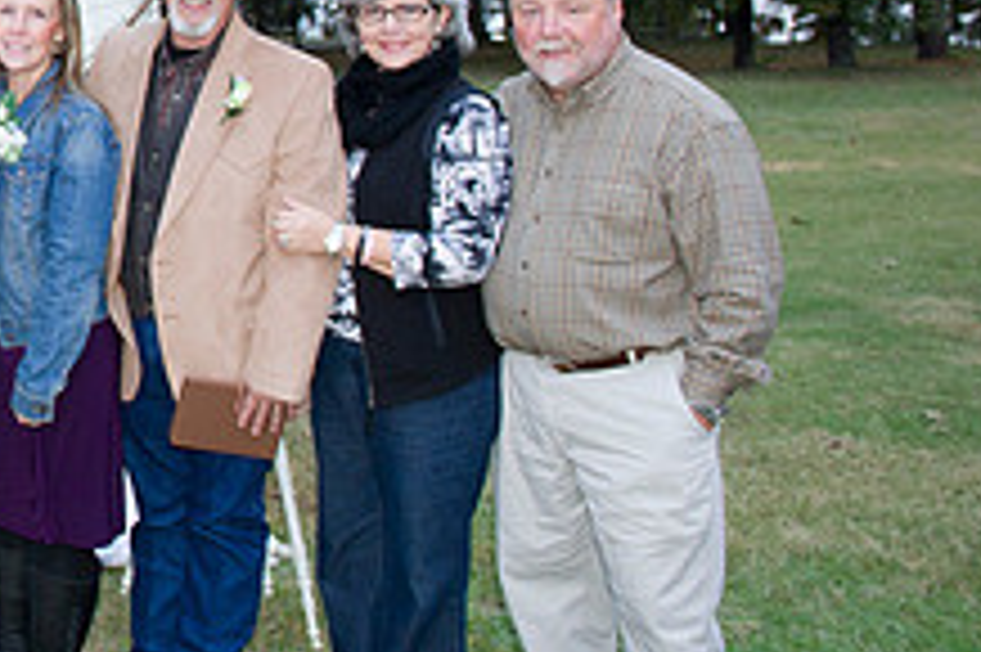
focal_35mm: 64
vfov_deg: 20.4
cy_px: -27
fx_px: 1743
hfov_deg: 26.8
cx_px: -279
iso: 800
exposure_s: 1/100
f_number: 4
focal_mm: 24
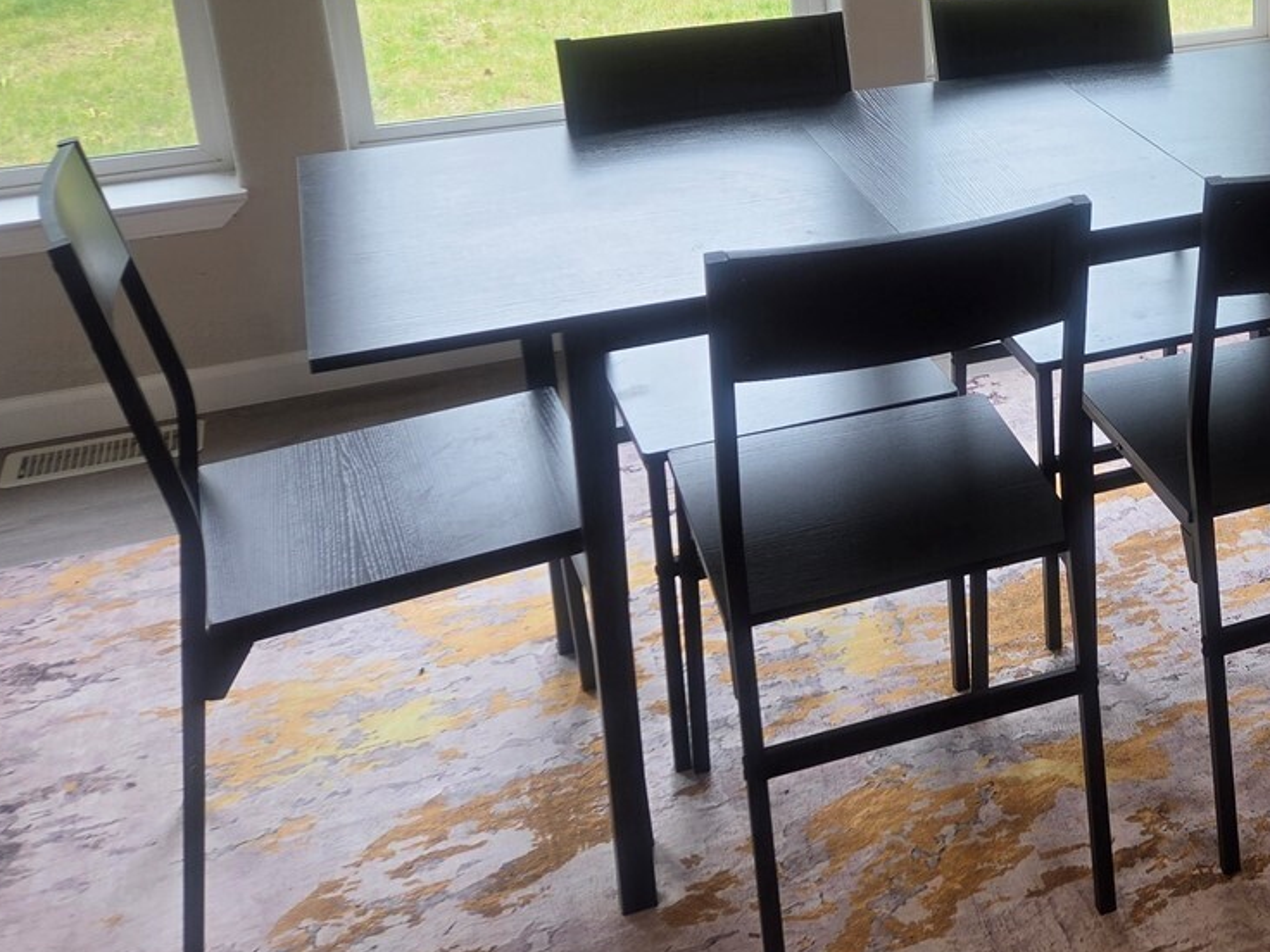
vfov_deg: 28.2
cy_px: 129
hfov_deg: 34.4
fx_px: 1834
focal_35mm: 50
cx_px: 1299
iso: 50
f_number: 1.8
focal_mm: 5.4
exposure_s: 1/120
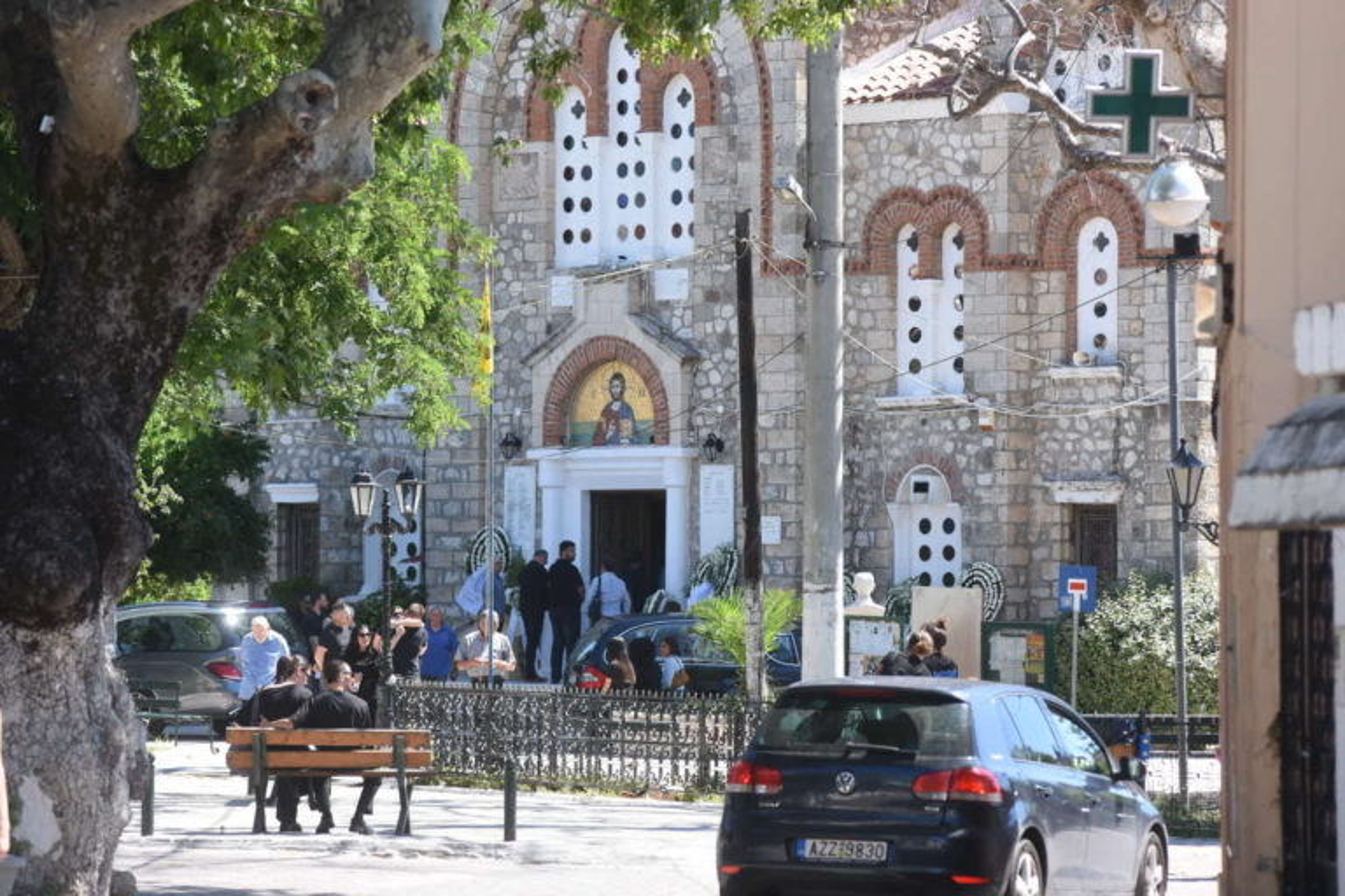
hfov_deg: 14.2
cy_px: 448
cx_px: 672
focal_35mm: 145
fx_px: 5417
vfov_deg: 9.5
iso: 800
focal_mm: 145
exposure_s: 1/2000
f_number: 5.6
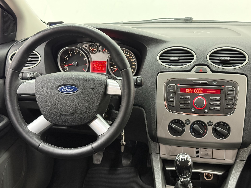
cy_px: 94
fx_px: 348
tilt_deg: -18.3
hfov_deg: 39.7
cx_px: 126
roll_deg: +0.6
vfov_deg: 30.3
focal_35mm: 48
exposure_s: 1/24
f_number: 1.78
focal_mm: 6.76
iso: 640
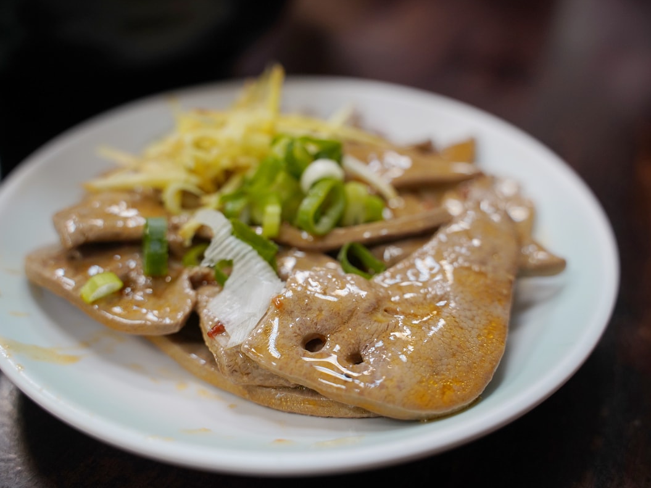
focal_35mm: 35
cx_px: 331
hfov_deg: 52.6
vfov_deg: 40.7
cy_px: 245
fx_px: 658
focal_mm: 32
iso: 640
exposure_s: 1/60
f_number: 4
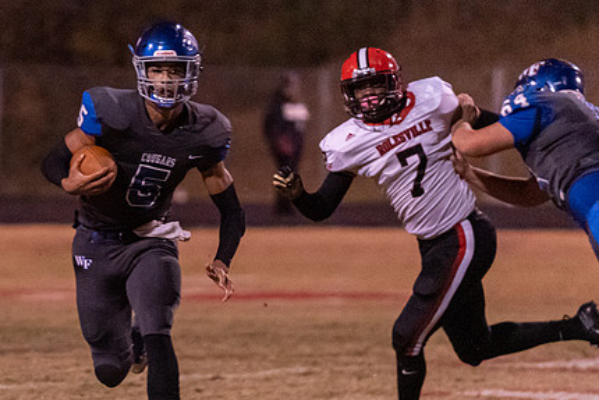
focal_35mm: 447
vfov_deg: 3.1
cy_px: 248
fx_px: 7440
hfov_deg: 4.6
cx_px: 80
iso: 8000
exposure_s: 1/800
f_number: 2.8
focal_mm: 200
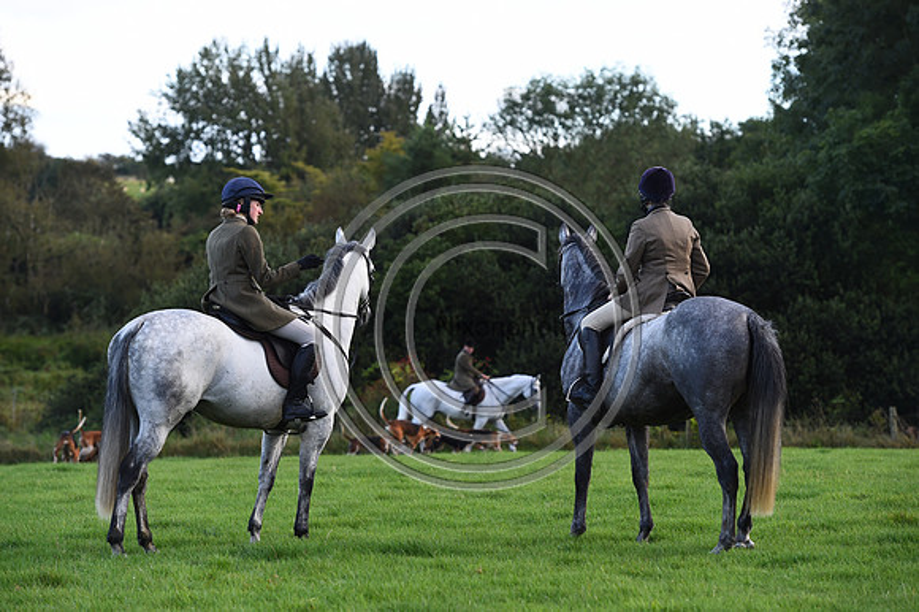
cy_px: 306
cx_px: 460
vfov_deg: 10.5
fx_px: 3317
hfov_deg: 15.8
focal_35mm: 130
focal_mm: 130
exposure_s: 1/640
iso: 640
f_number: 4.5
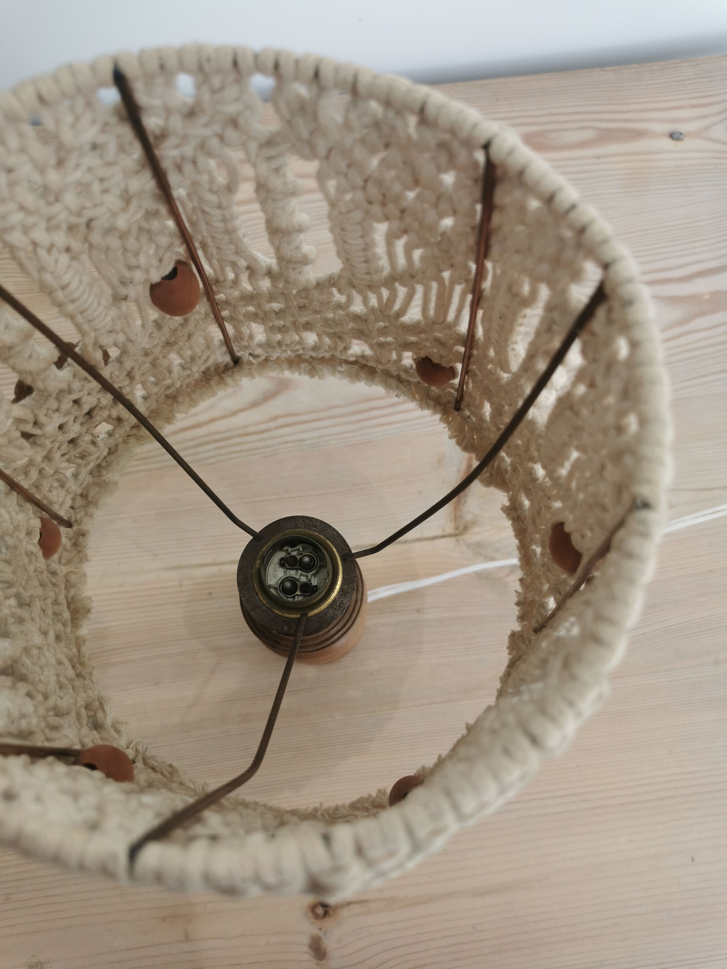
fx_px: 756
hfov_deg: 51.4
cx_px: 364
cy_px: 484
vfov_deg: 65.3
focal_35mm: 27
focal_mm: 5.58
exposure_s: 1/159
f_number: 1.8
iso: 50
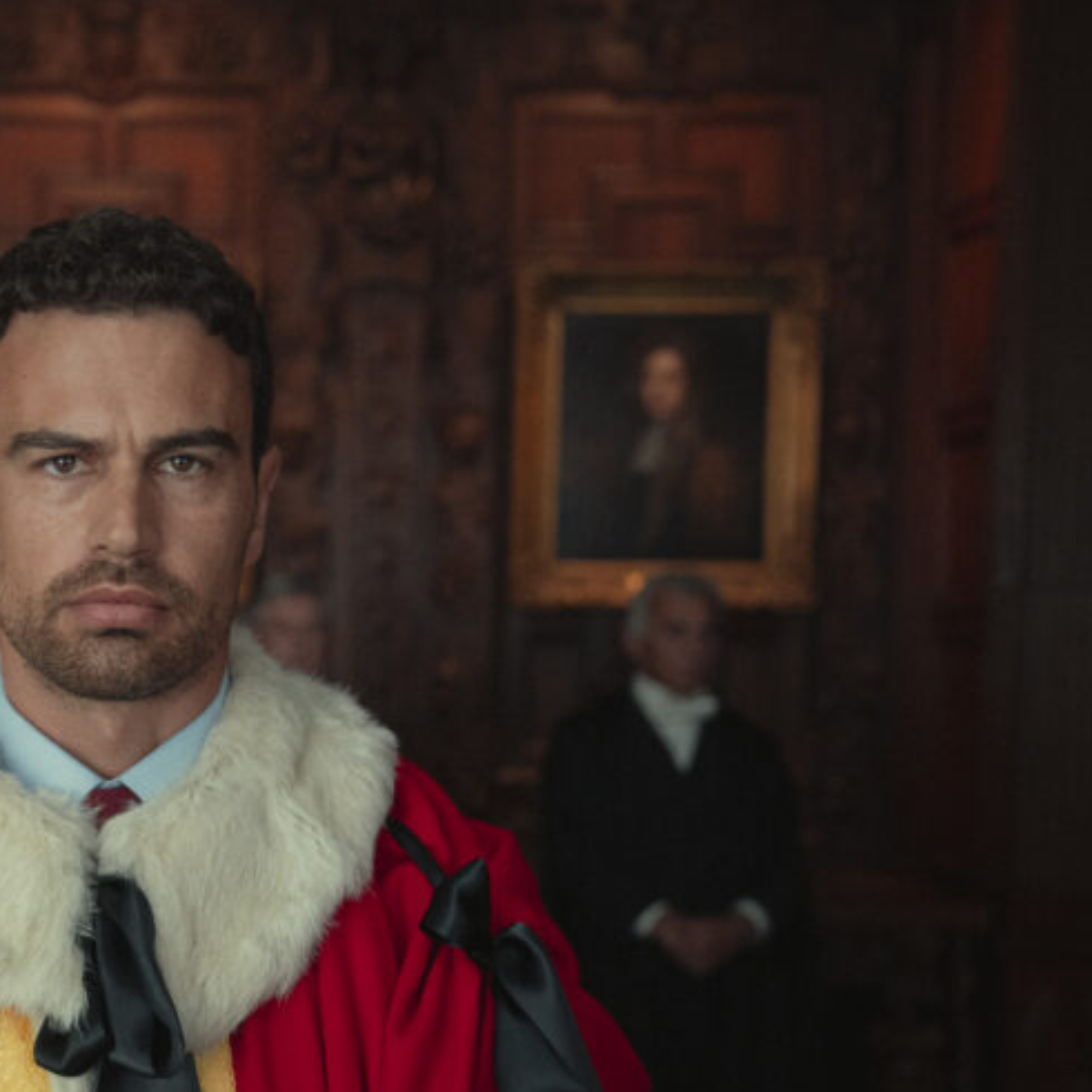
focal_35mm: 62
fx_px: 2213
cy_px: 739
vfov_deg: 27.5
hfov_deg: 26.3
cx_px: 9
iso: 1600
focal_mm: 35
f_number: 2.8
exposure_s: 1/160
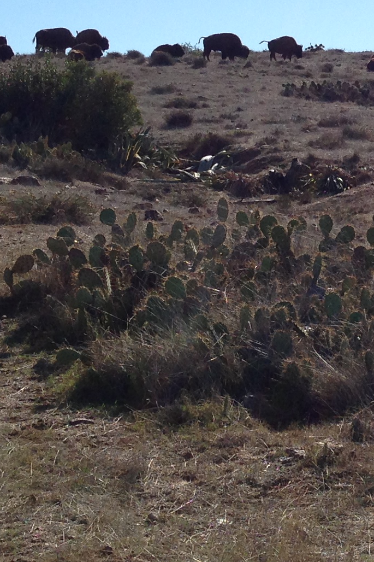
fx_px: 1699
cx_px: 457
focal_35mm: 109
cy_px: 124
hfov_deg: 12.3
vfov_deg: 18.6
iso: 50
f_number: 2.4
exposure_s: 1/2358
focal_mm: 4.13
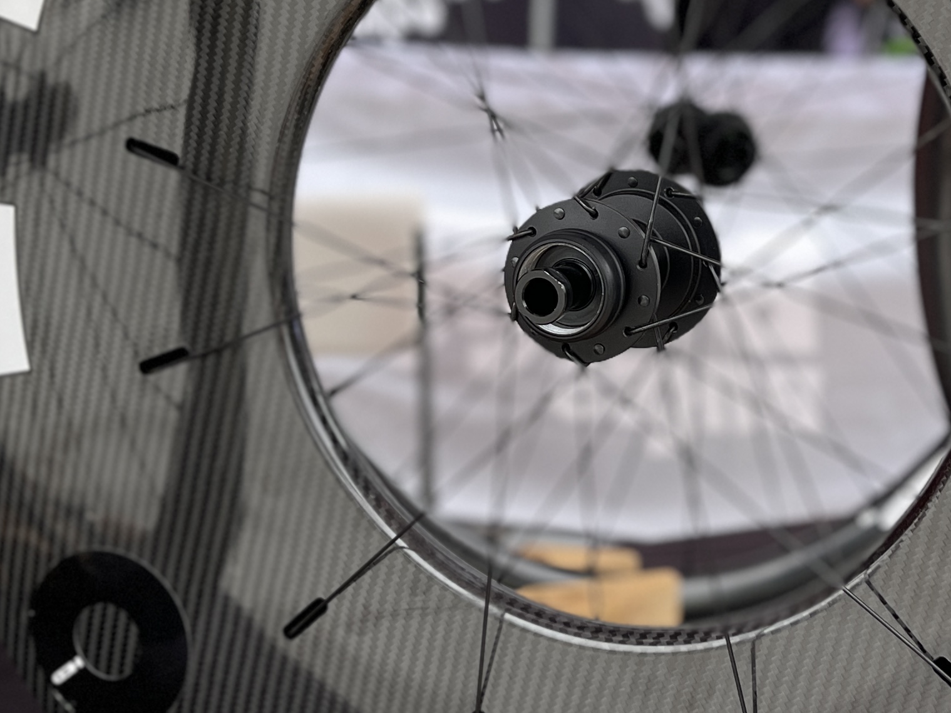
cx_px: 671
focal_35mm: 69
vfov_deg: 21.2
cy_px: 214
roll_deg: -2.0
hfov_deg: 27.9
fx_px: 1895
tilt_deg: -8.4
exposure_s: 1/397
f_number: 1.6
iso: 50
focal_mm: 5.1
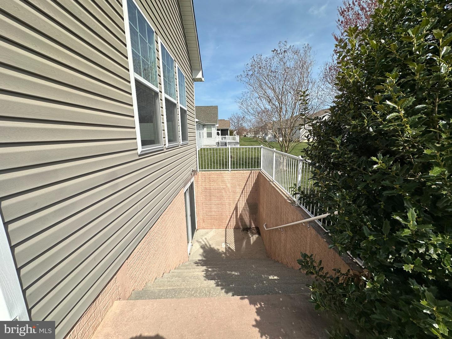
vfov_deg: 85.7
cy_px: 170
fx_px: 183
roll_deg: +1.1
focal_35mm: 14
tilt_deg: -10.6
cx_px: 226
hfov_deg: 102.1
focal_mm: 2.22
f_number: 2.2
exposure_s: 1/3205
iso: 50
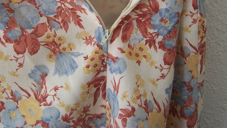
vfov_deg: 20.3
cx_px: 76
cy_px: -7
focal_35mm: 57
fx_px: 343
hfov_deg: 36.2
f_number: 3.4
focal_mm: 5.5
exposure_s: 1/60
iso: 80
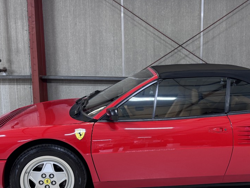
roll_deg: -0.5
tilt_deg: -9.3
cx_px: 170
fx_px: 347
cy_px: 97
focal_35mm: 48
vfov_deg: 30.3
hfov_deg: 39.1
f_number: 1.78
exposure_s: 1/60
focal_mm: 6.76
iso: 125
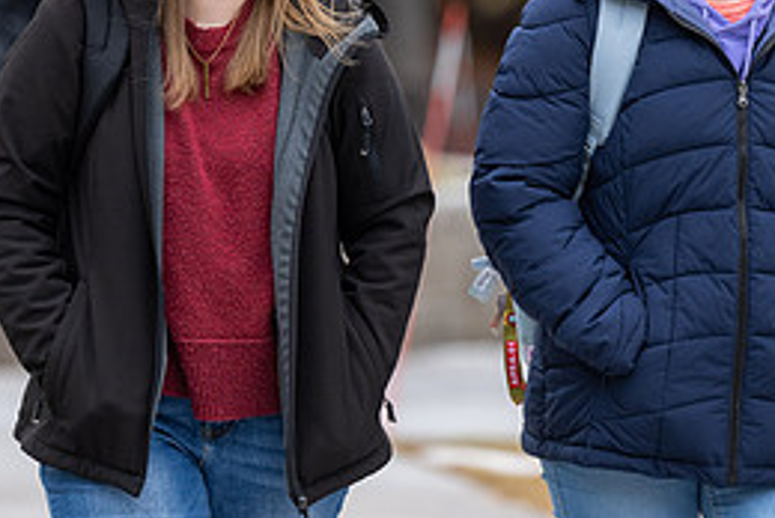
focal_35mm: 446
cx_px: 390
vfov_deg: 3.1
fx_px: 9612
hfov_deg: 4.6
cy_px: 141
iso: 400
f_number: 2.8
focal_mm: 200
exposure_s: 1/640
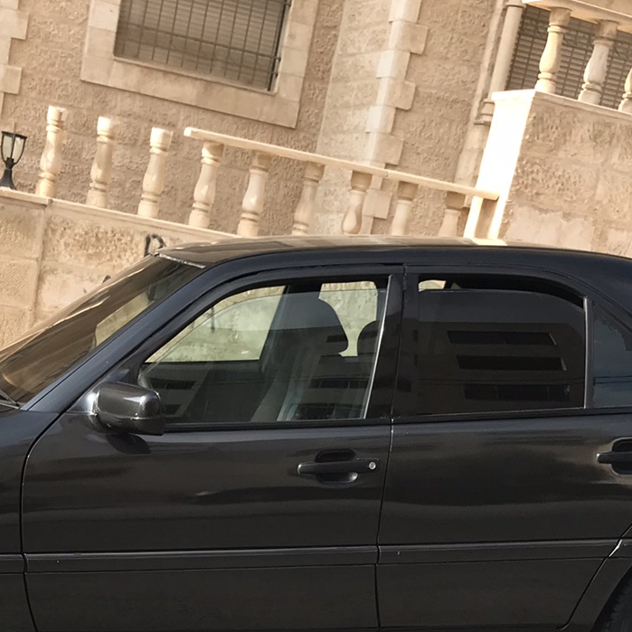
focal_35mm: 68
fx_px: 1405
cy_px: 665
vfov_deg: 24.0
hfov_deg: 25.0
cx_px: 150
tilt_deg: -16.4
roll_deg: -11.5
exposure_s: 1/847
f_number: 1.8
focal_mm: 3.99
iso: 20
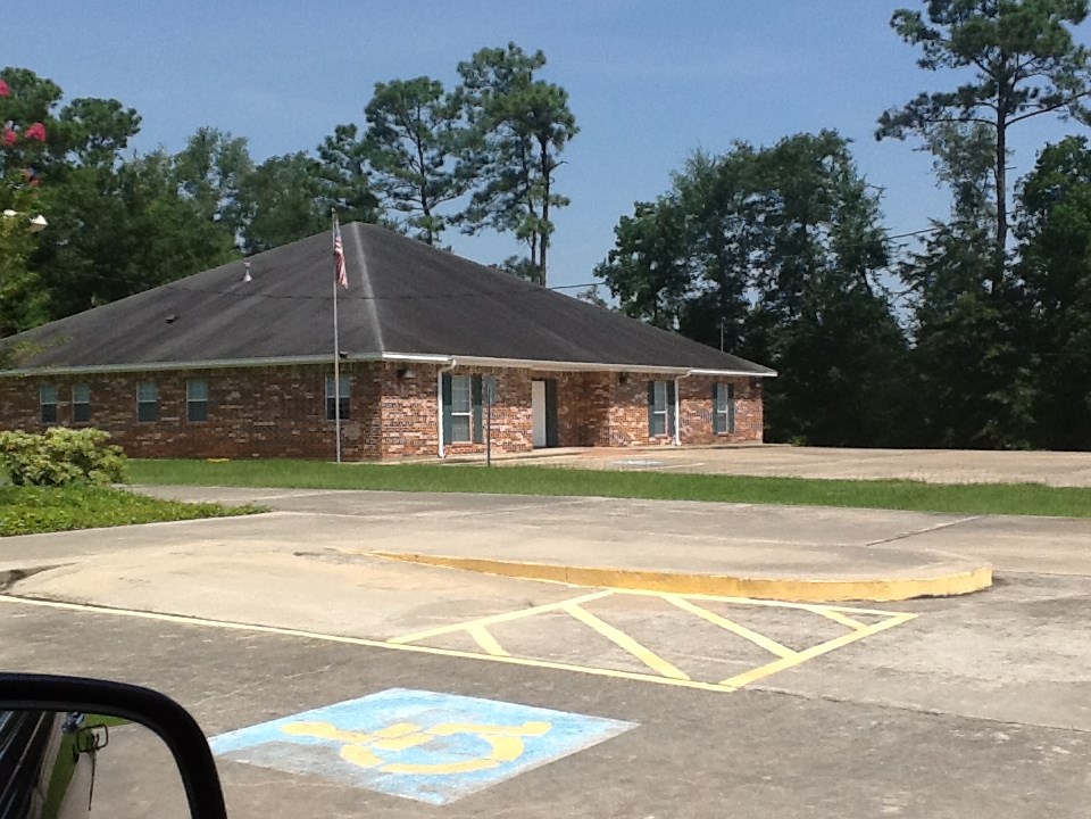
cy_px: 410
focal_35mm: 32
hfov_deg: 56.8
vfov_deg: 44.2
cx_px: 546
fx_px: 1009
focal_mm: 2.03
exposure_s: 1/1486
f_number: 2.4
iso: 64
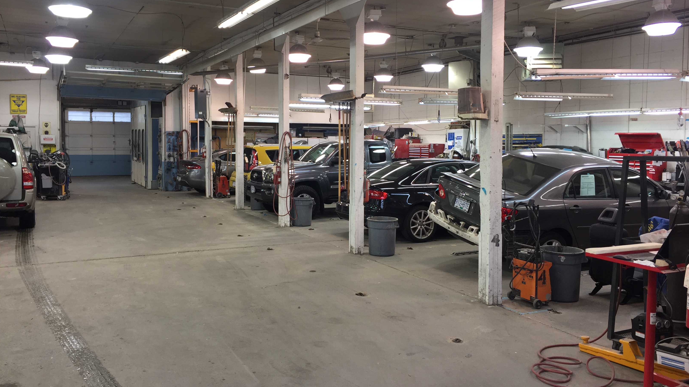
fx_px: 585
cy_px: 170
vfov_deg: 36.6
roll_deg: -0.8
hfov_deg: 61.0
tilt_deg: -2.4
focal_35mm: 32
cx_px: 343
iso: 32
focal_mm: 4.15
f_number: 2.2
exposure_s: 1/40
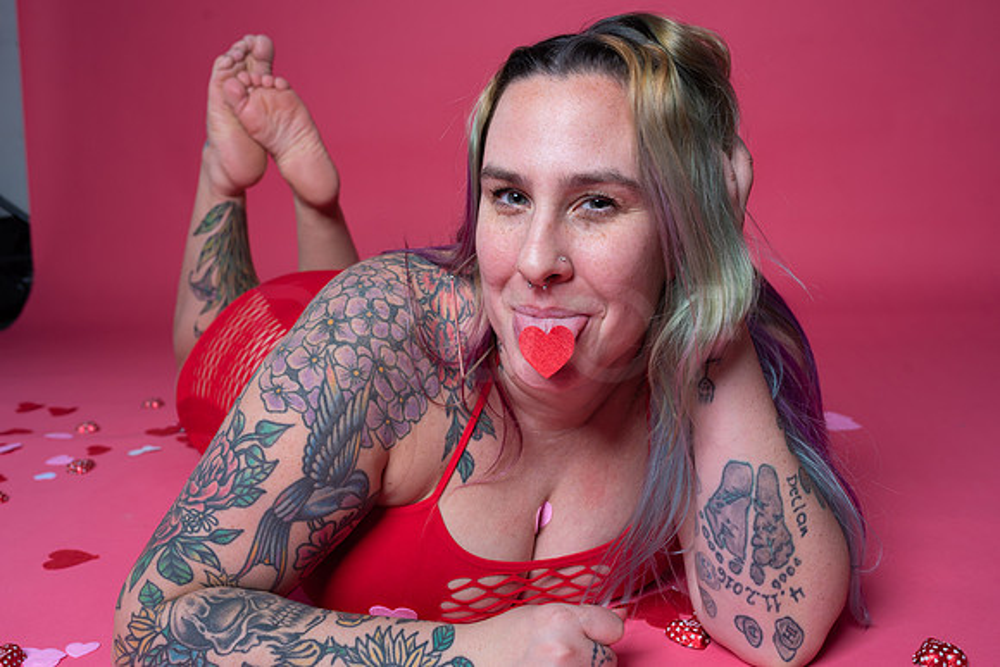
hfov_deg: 54.4
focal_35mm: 35
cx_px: 500
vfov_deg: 37.9
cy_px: 334
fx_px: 972
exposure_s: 1/160
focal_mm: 35
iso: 100
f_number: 8
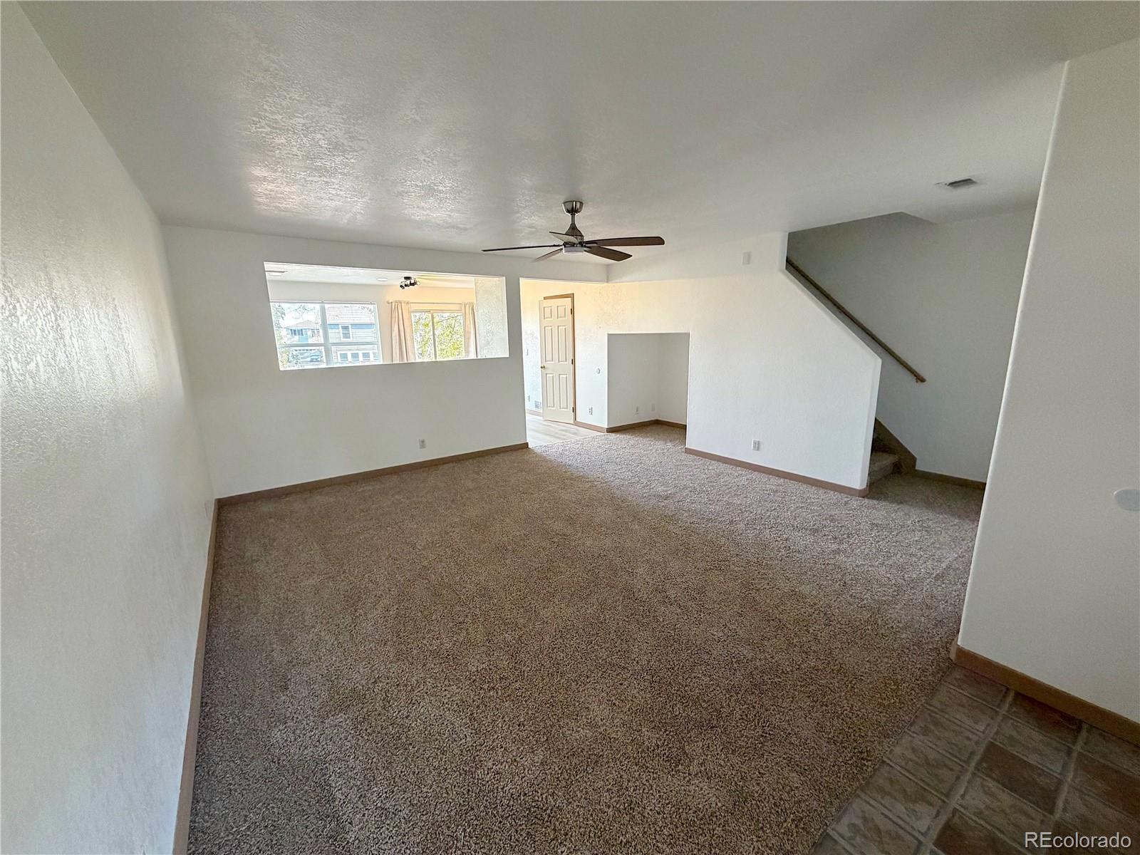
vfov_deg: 85.7
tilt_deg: -11.5
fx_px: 461
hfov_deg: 102.1
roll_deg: +0.6
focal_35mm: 14
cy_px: 428
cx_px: 570
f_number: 2.2
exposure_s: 1/60
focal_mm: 2.22
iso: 320
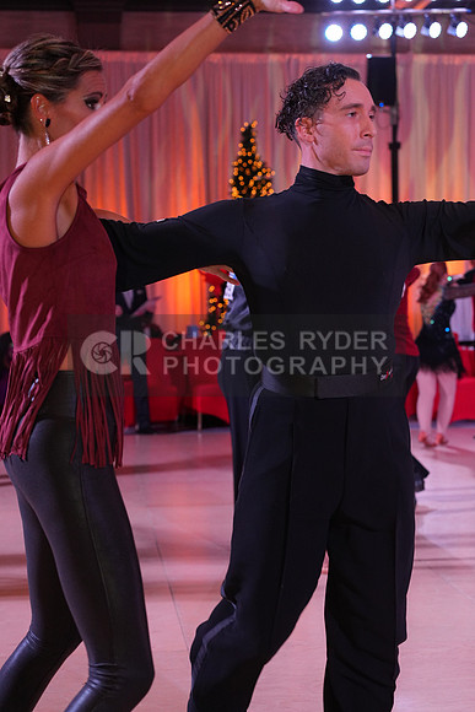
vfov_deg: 28.8
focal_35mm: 70
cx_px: 238
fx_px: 1384
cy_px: 356
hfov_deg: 19.5
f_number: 5
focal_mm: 70
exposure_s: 1/250
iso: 2000
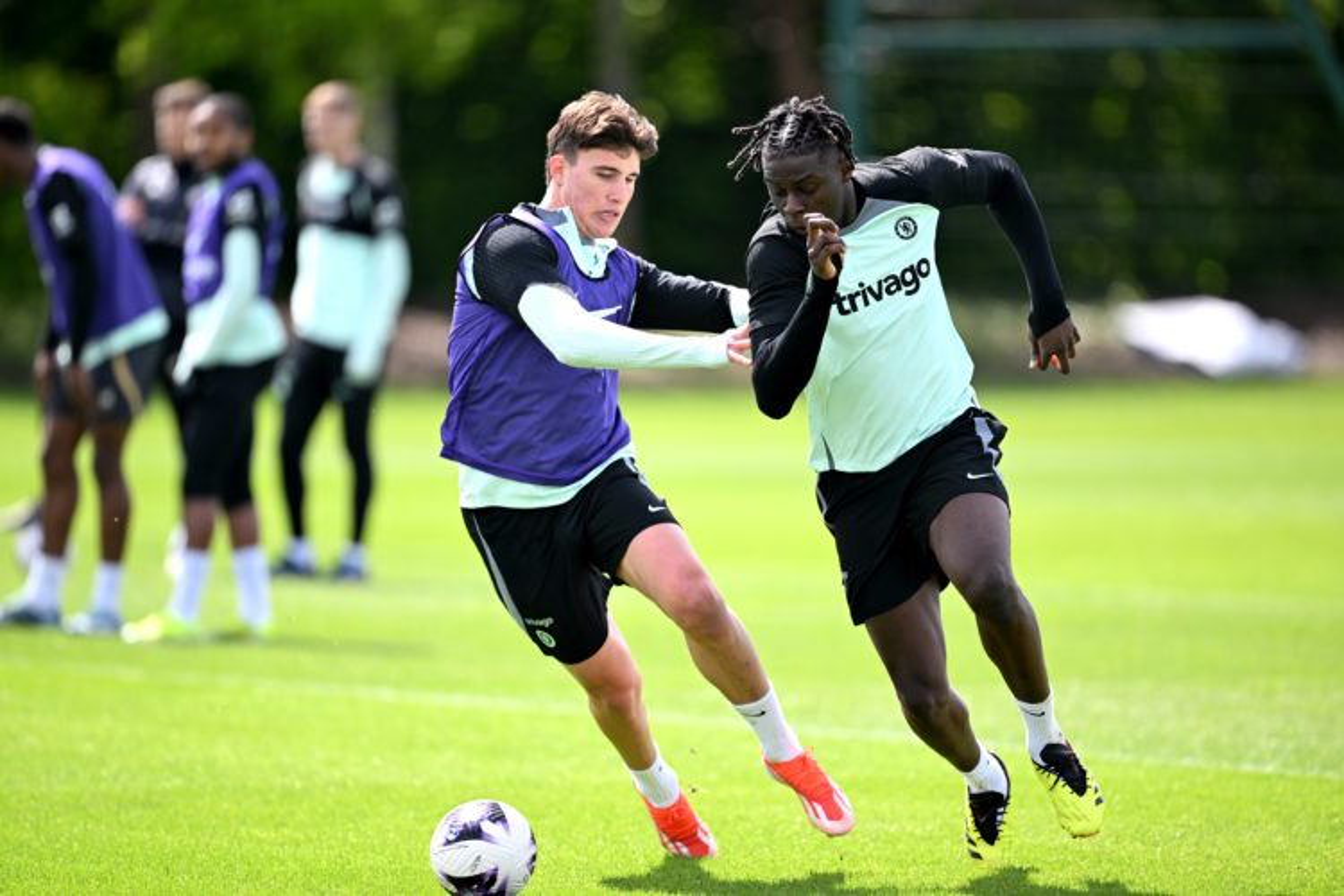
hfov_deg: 5.2
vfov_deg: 3.4
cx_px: 672
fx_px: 14932
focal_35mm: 400
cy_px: 448
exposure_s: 1/2500
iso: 400
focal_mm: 400
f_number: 2.8
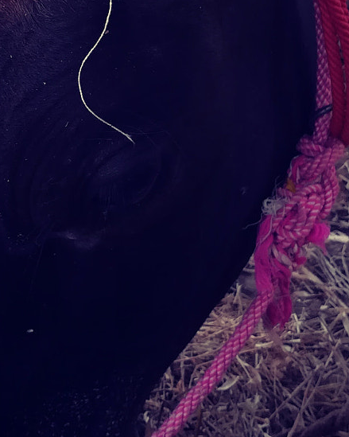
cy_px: 17
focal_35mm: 74
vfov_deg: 24.7
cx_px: 112
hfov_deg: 20.6
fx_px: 956
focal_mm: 3.83
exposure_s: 1/124
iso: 50
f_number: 2.2
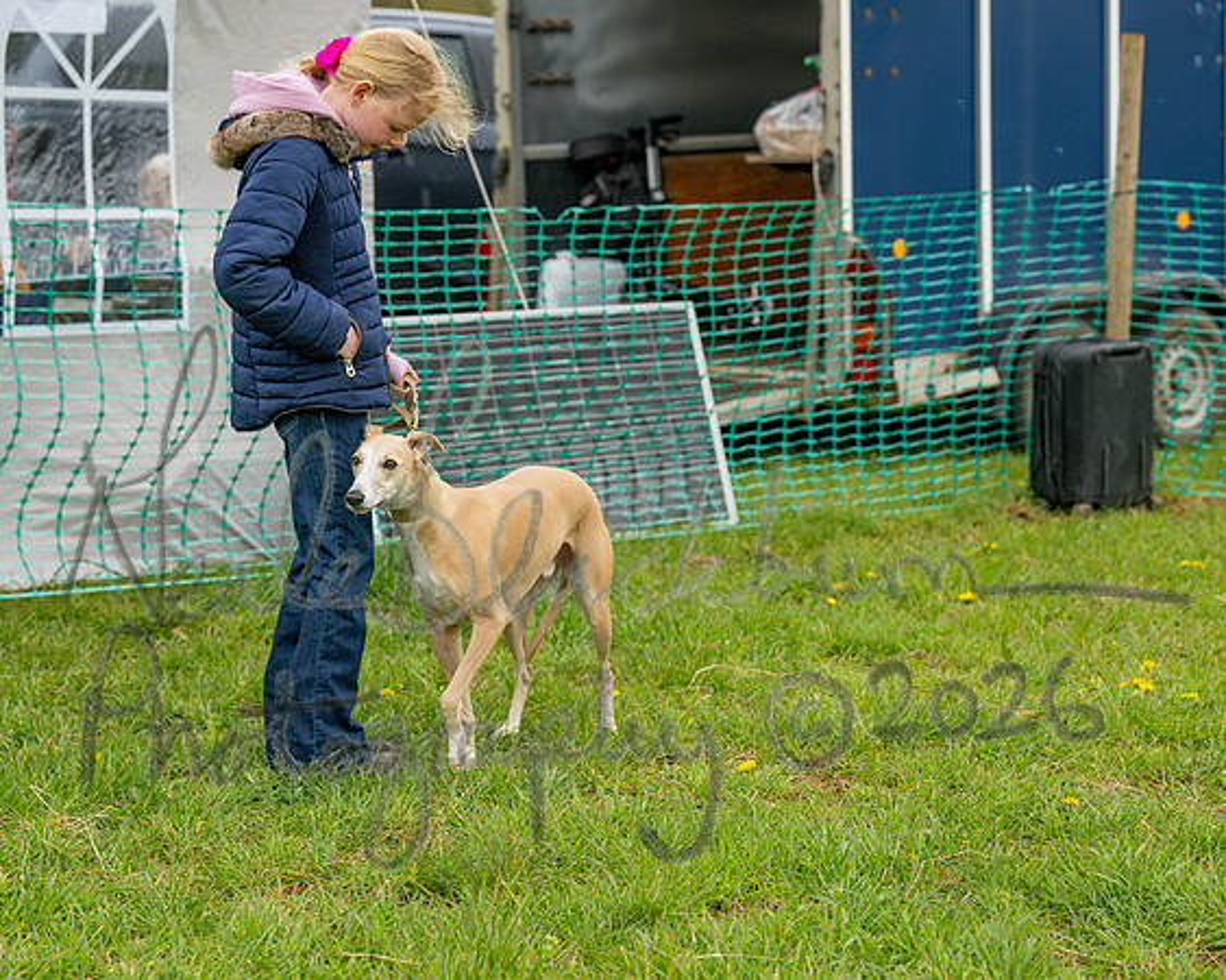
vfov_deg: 17.5
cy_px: 490
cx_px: 618
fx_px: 3186
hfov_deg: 21.8
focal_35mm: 88
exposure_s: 1/2000
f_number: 4.5
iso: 400
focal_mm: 78
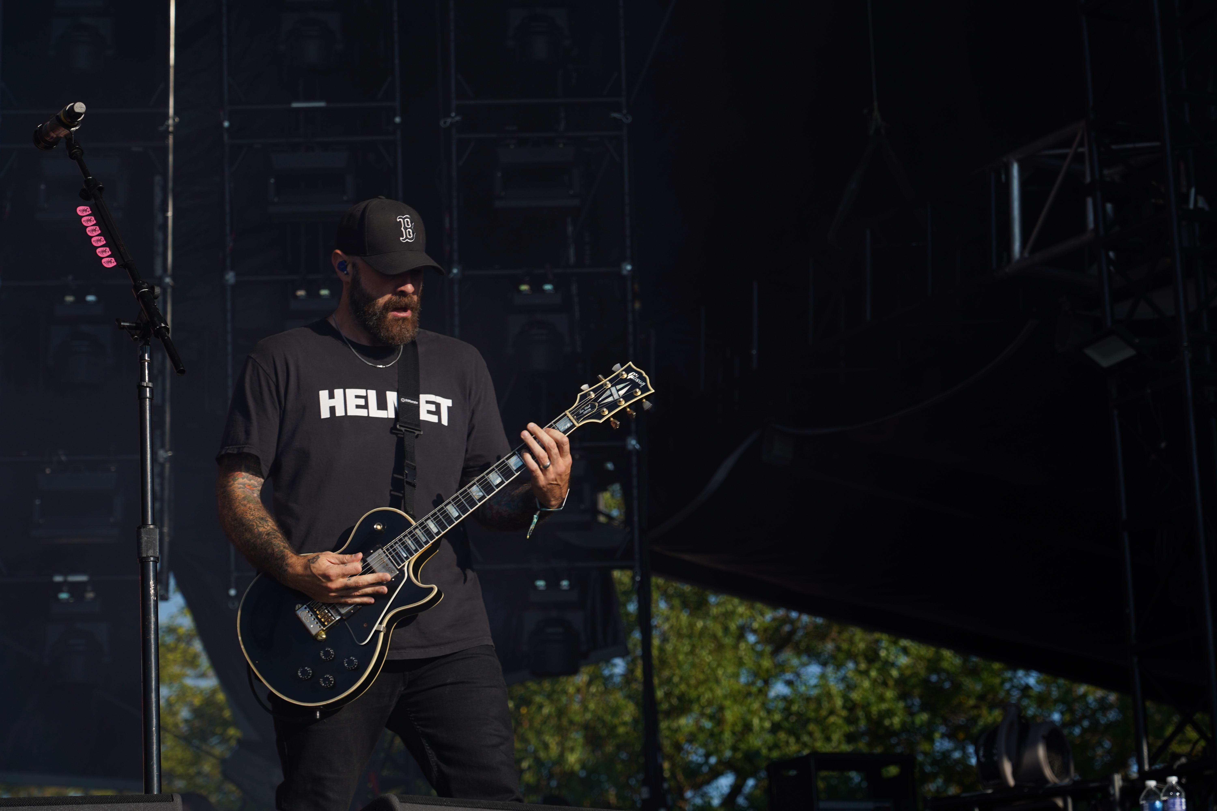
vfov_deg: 13.0
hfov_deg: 19.5
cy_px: 406
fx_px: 3549
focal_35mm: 105
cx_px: 608
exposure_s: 1/400
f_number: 7.1
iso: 100
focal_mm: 105
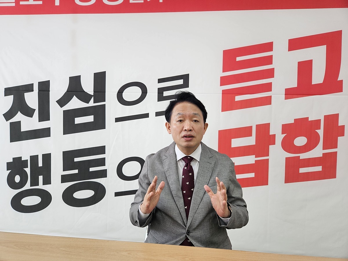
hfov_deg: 73.9
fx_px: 231
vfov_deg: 58.9
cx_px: 174
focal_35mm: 23
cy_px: 130
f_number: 1.8
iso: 64
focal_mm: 5.4
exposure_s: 1/120
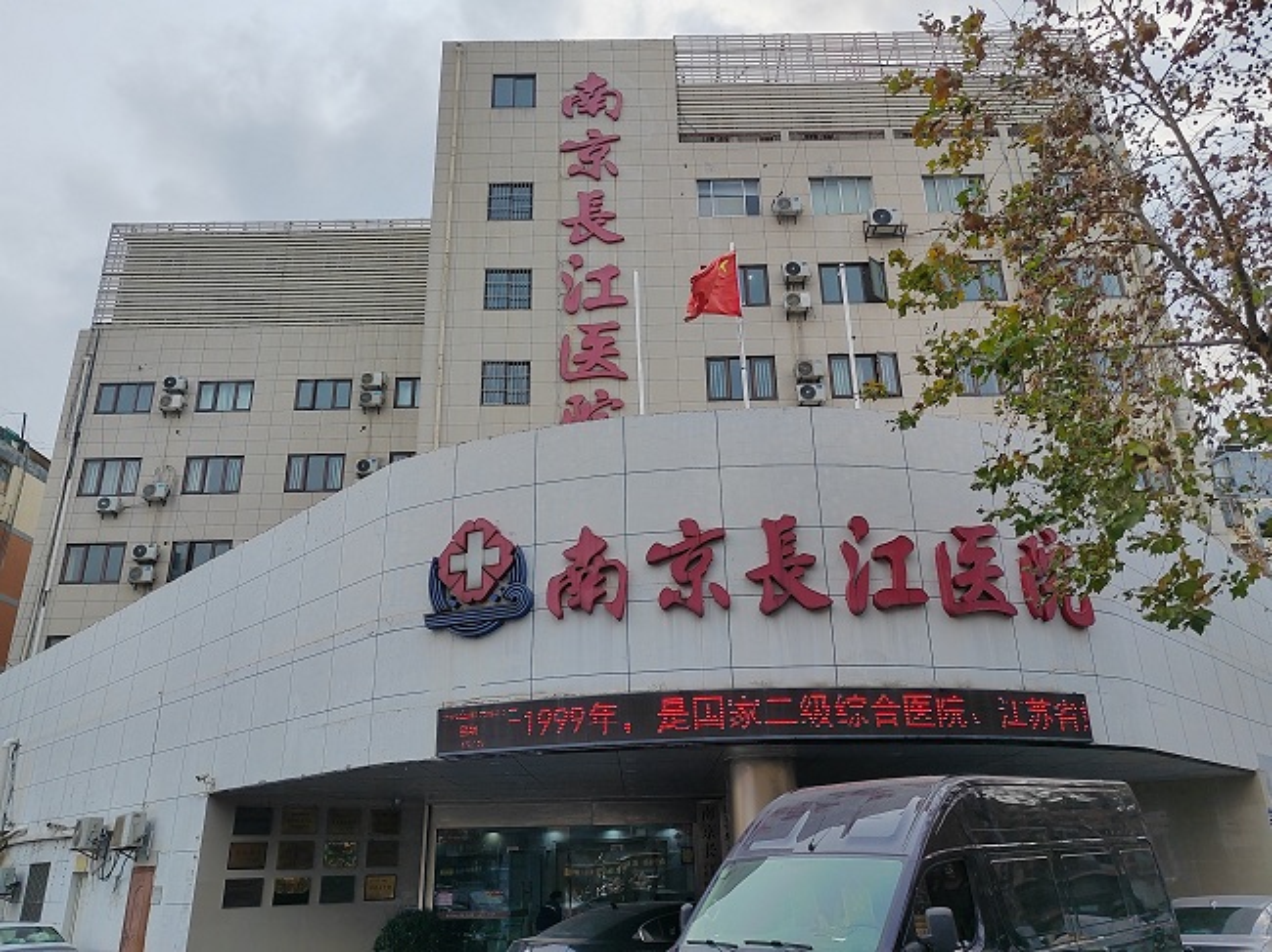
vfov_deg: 51.3
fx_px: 992
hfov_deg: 65.3
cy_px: 476
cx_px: 636
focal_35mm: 27
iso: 50
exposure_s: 1/1900
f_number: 1.9
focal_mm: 5.52
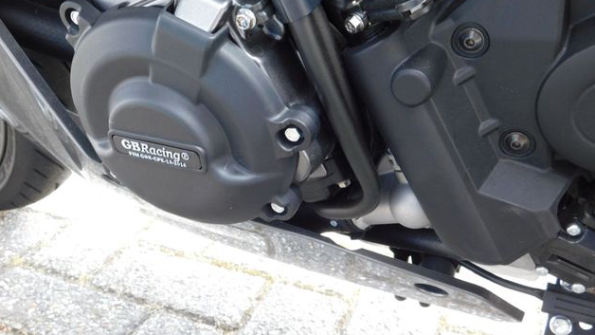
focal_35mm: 40
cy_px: 172
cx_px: 299
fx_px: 631
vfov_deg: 29.7
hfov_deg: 50.5
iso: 200
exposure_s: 1/30
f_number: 3.5
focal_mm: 6.3
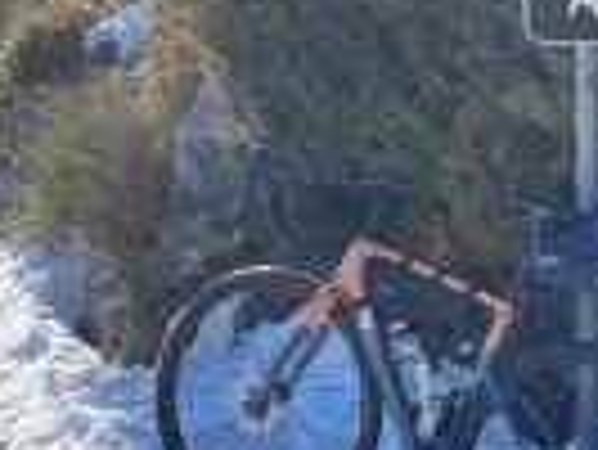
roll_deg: -1.2
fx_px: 1349
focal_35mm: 78
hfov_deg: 23.4
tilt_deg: -9.5
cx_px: 665
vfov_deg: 18.9
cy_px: 212
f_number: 1.8
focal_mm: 4.25
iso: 32
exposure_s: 1/1025
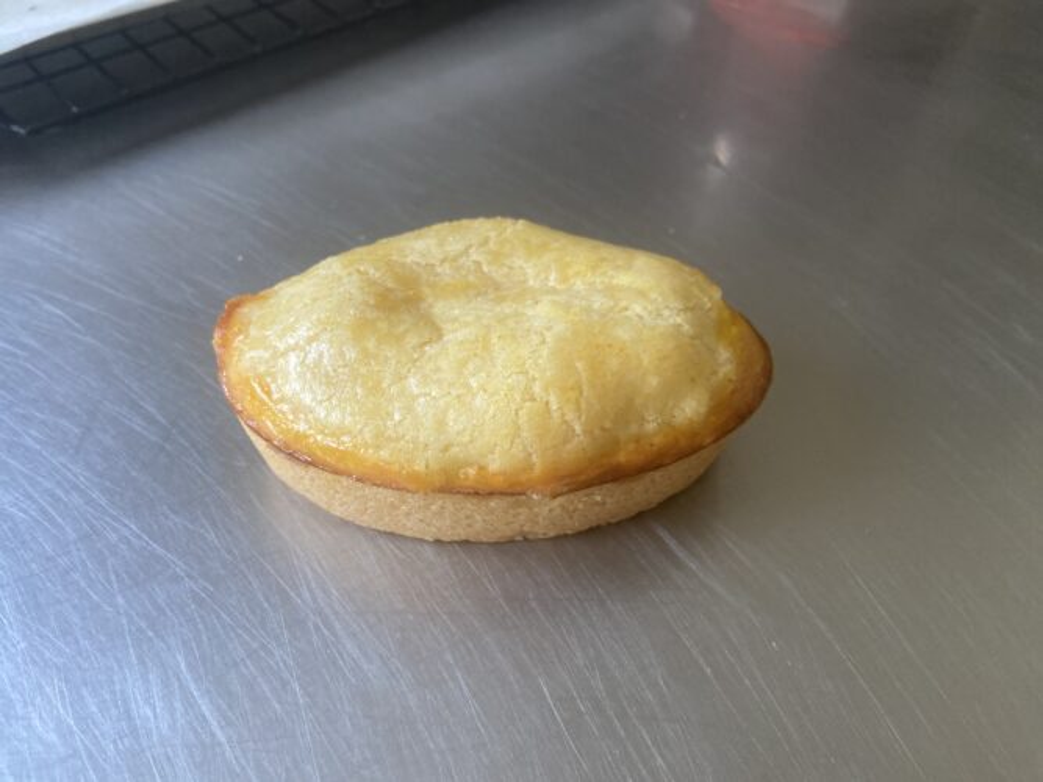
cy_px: 391
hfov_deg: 67.3
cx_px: 522
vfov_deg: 53.0
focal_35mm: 26
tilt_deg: -49.8
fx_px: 783
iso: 125
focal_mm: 4.25
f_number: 1.8
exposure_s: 1/115
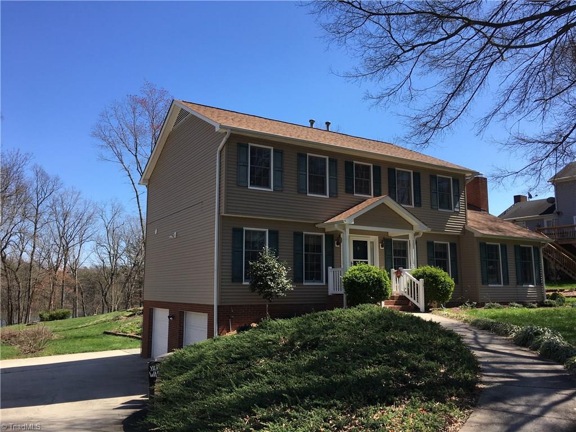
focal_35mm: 29
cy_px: 216
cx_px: 288
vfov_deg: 48.2
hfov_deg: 61.7
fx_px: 483
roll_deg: -1.0
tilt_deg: +10.3
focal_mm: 4.15
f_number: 2.2
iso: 25
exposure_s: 1/801
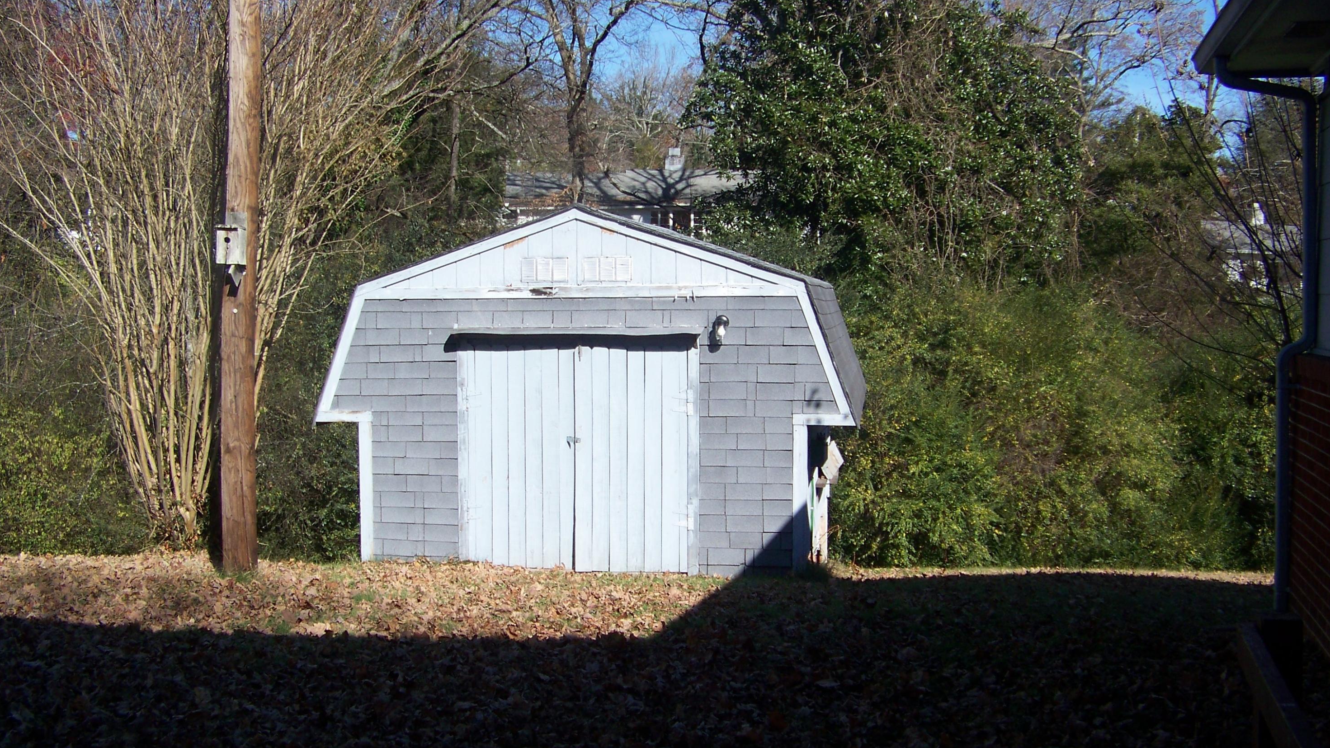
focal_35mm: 40
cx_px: 661
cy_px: 399
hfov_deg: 50.5
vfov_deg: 29.7
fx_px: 1411
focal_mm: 5.85
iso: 64
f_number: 2.8
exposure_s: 1/800
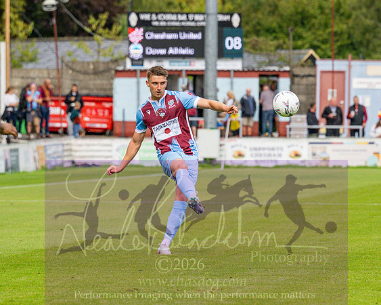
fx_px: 4132
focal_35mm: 367
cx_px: 262
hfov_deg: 5.3
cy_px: 239
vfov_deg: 4.2
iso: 800
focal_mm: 150
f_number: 4
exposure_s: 1/4000
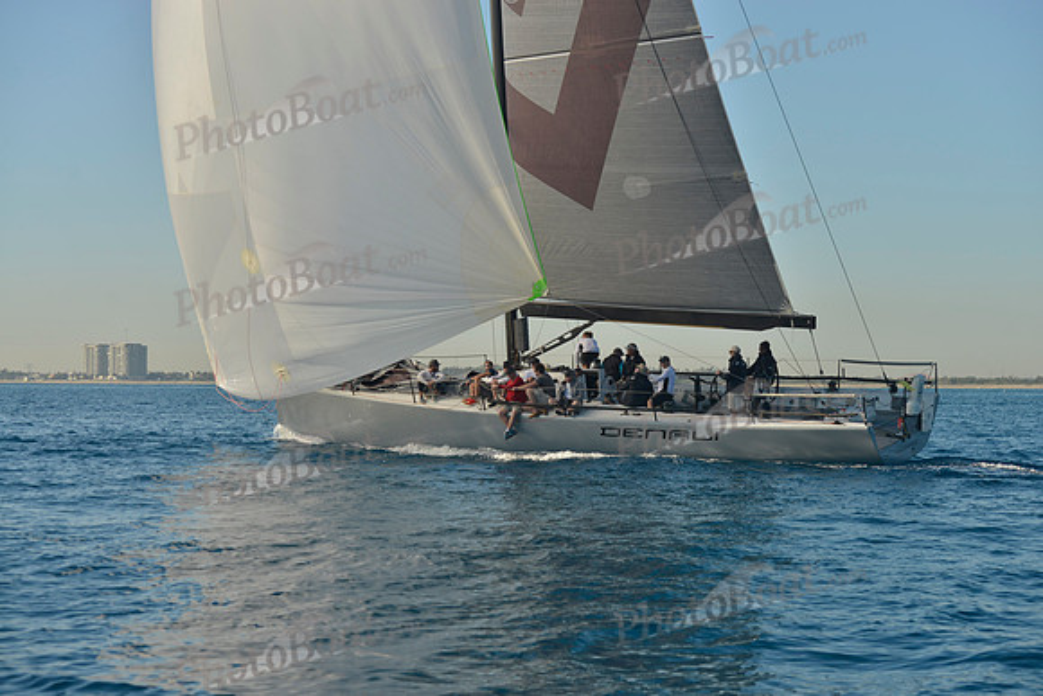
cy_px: 348
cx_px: 522
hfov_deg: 28.8
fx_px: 2028
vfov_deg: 19.5
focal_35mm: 70
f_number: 5.6
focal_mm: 70
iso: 200
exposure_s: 1/800
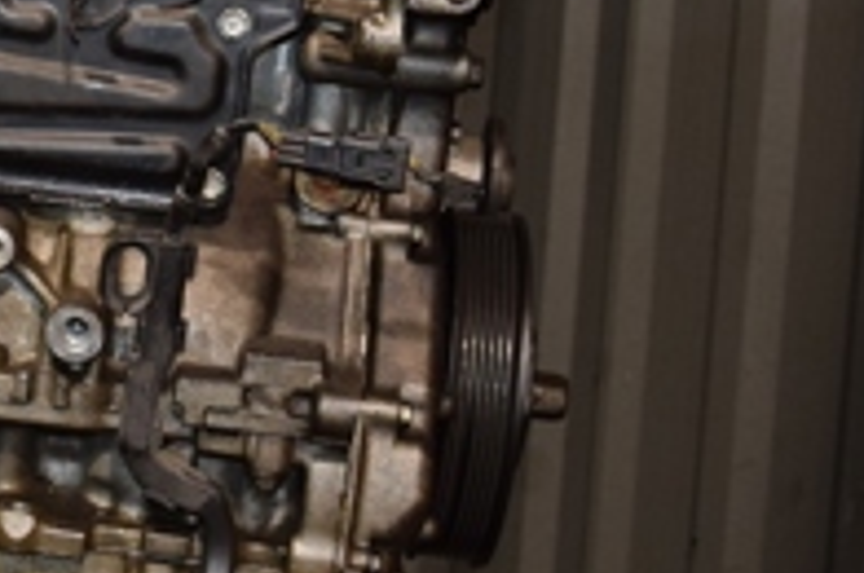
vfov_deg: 12.6
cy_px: 75
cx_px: -154
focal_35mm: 108
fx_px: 2588
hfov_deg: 18.1
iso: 800
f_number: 5
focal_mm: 22
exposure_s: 1/60
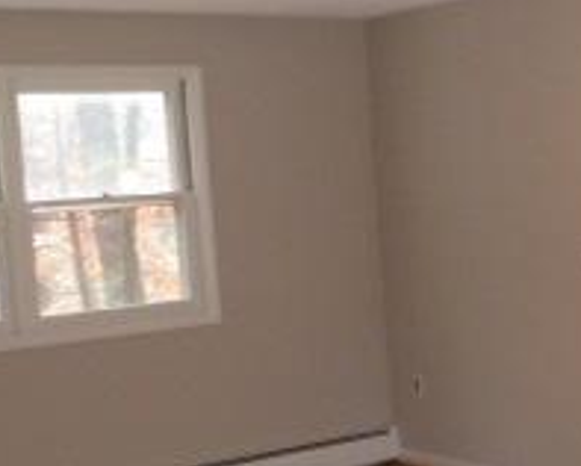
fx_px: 1308
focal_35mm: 76
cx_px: 764
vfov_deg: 20.2
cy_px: 233
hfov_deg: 22.3
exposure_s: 1/60
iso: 200
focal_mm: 4.3
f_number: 3.3
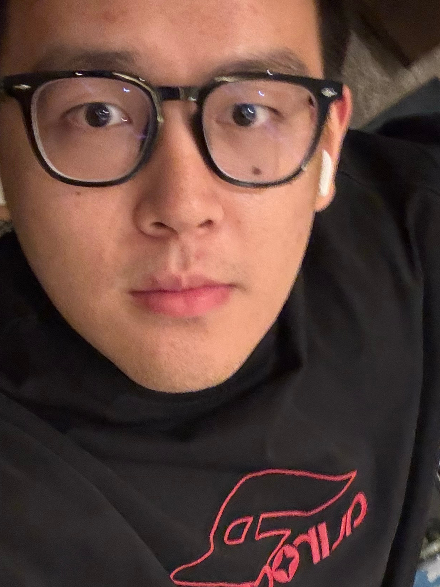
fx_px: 949
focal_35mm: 56
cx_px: 220
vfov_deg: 33.5
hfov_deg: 26.1
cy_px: 454
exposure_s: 1/25
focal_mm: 2.69
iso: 640
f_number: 1.9
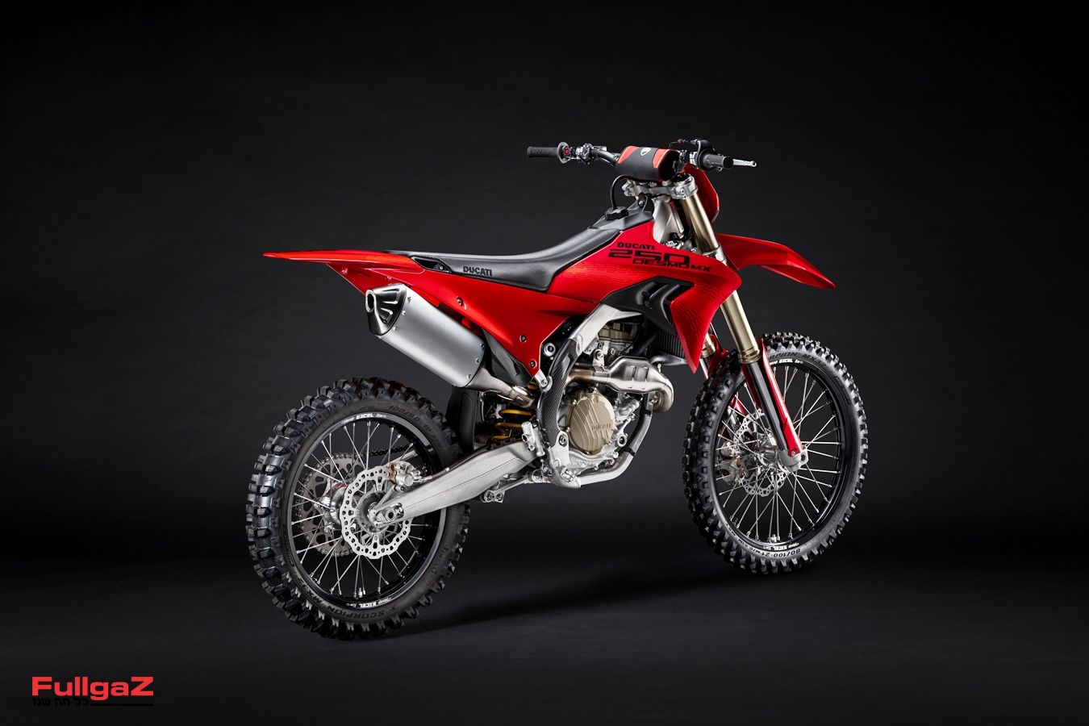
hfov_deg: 19.5
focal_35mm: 105
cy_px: 363
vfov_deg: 13.0
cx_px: 544
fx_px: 3176
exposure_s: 1/160
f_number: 11
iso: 100
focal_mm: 105
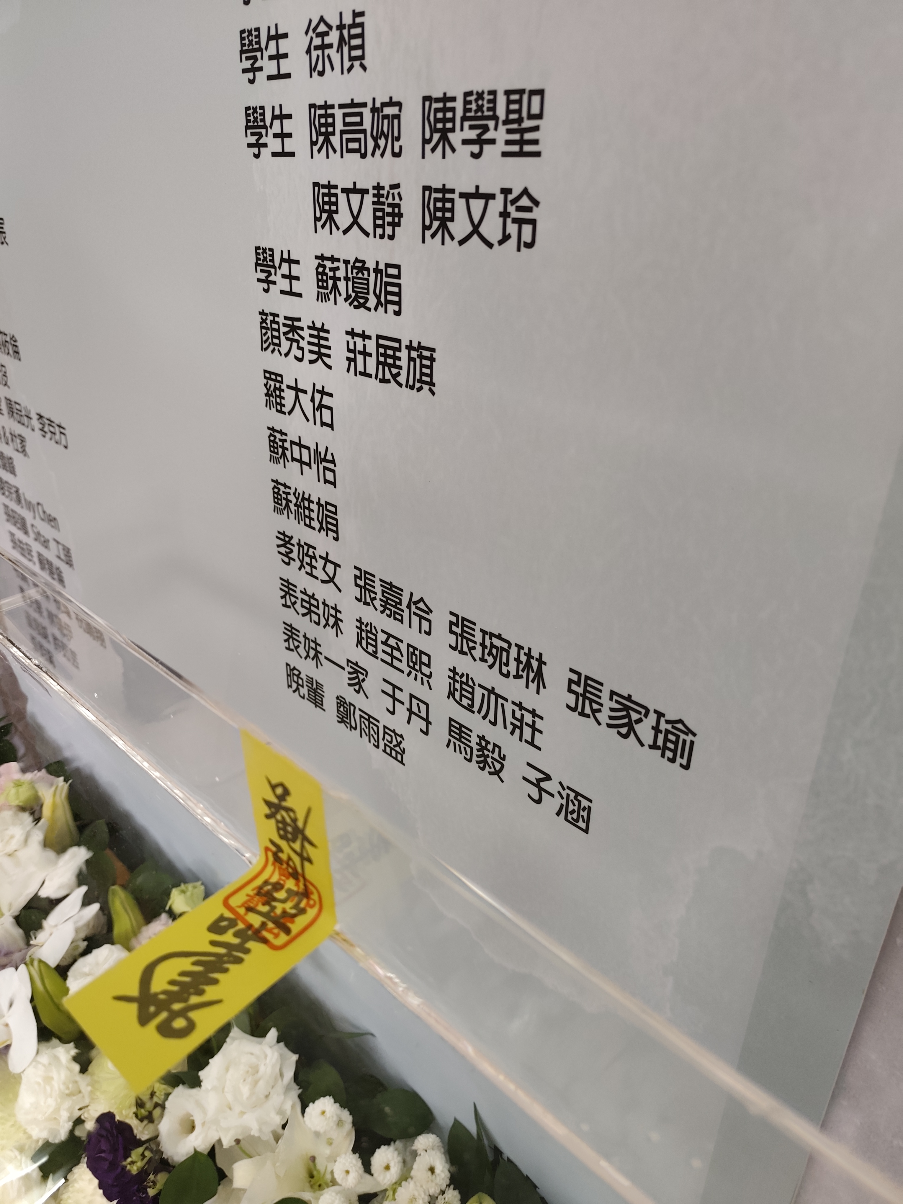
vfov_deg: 73.9
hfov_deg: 58.9
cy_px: 602
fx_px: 800
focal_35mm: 23
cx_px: 452
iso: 500
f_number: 1.65
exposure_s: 1/120
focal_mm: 6.19
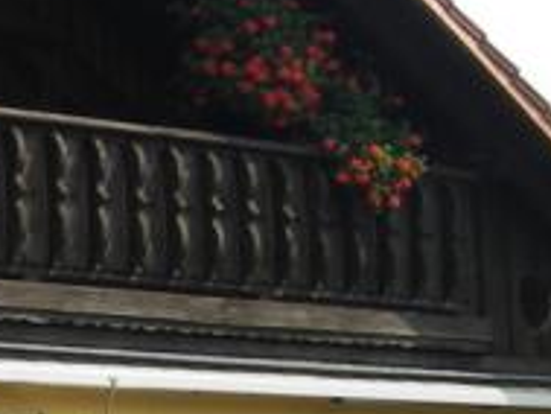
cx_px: 50
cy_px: 408
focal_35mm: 161
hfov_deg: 12.2
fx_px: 2564
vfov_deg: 9.2
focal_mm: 6.3
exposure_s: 1/125
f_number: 6.6
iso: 50
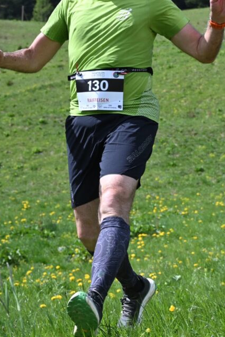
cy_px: 185
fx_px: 1189
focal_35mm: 127
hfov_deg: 10.8
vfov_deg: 16.1
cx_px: 43
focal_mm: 47
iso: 1000
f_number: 5.3
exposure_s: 1/4000
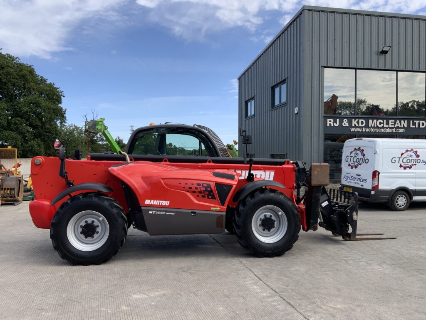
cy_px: 160
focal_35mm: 29
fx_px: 357
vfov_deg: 48.2
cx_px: 213
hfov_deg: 61.7
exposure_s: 1/1221
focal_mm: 3
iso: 16
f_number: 1.8
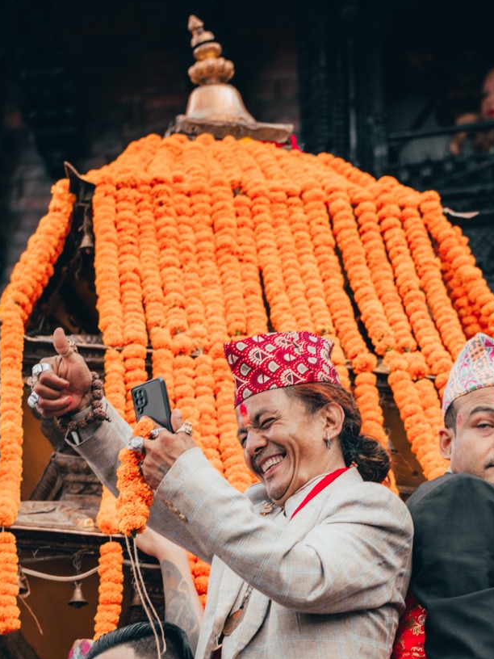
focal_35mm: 187
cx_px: 278
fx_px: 3558
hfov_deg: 7.9
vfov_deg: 10.6
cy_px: 474
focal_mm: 124
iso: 500
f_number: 5
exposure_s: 1/250
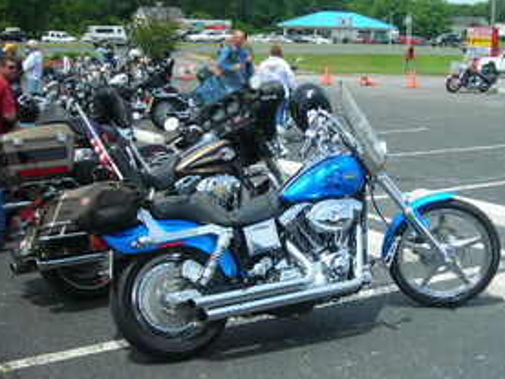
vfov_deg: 26.6
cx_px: 298
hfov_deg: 34.8
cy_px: 201
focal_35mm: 55
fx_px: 802
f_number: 6.4
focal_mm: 6.3
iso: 50
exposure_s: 1/144
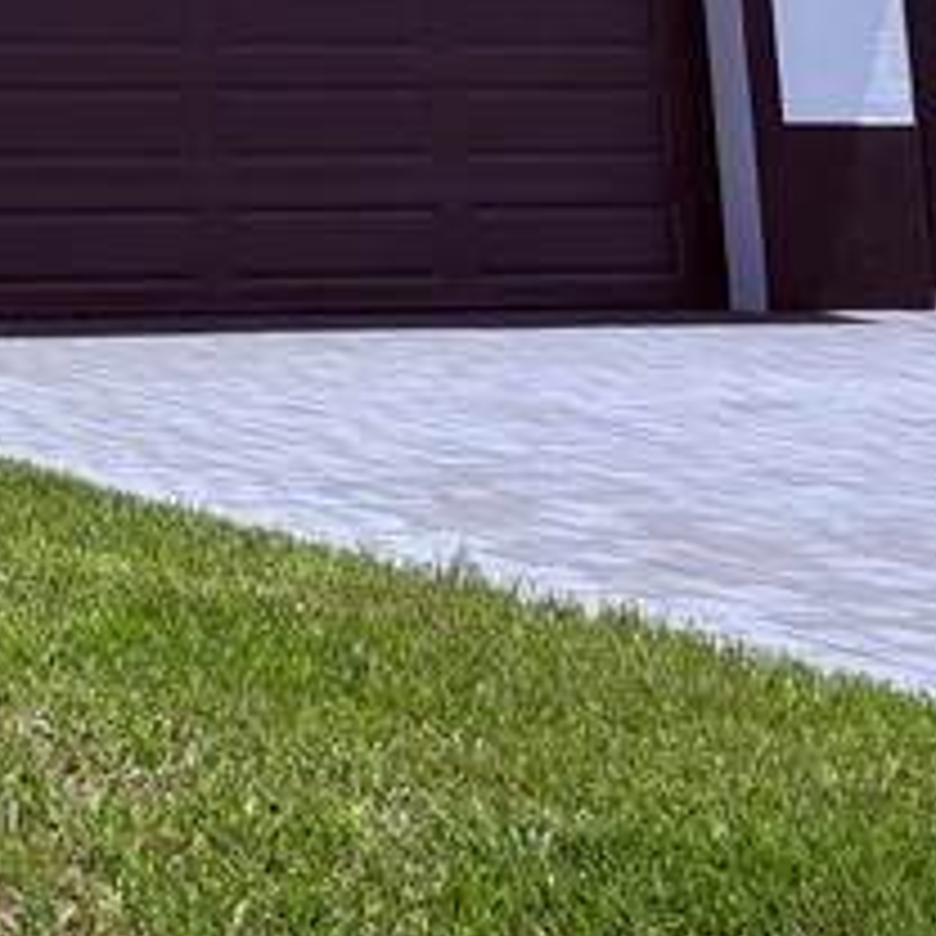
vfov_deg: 14.6
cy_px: -376
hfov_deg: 13.1
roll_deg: -0.5
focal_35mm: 113
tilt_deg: +10.0
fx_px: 3457
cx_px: -1008
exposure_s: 1/5814
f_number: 1.6
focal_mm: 5.96
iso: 50
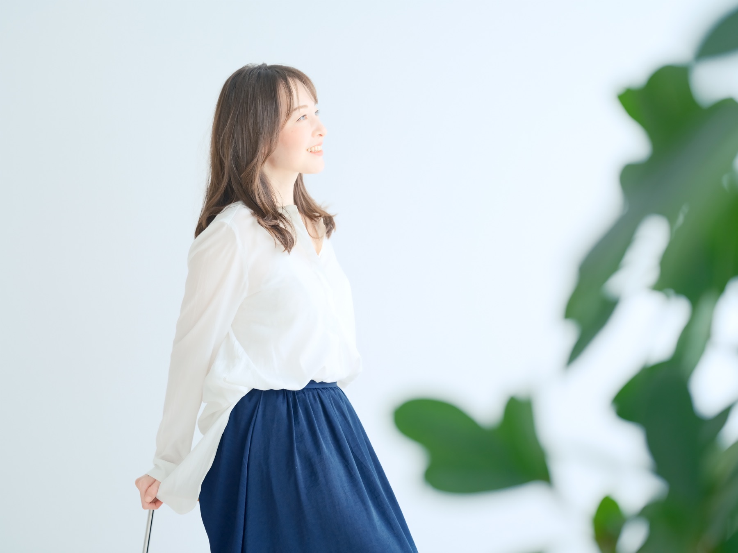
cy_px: 276
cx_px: 369
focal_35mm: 87
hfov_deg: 22.5
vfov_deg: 17.0
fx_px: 1855
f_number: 2.8
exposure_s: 1/320
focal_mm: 110
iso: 2000
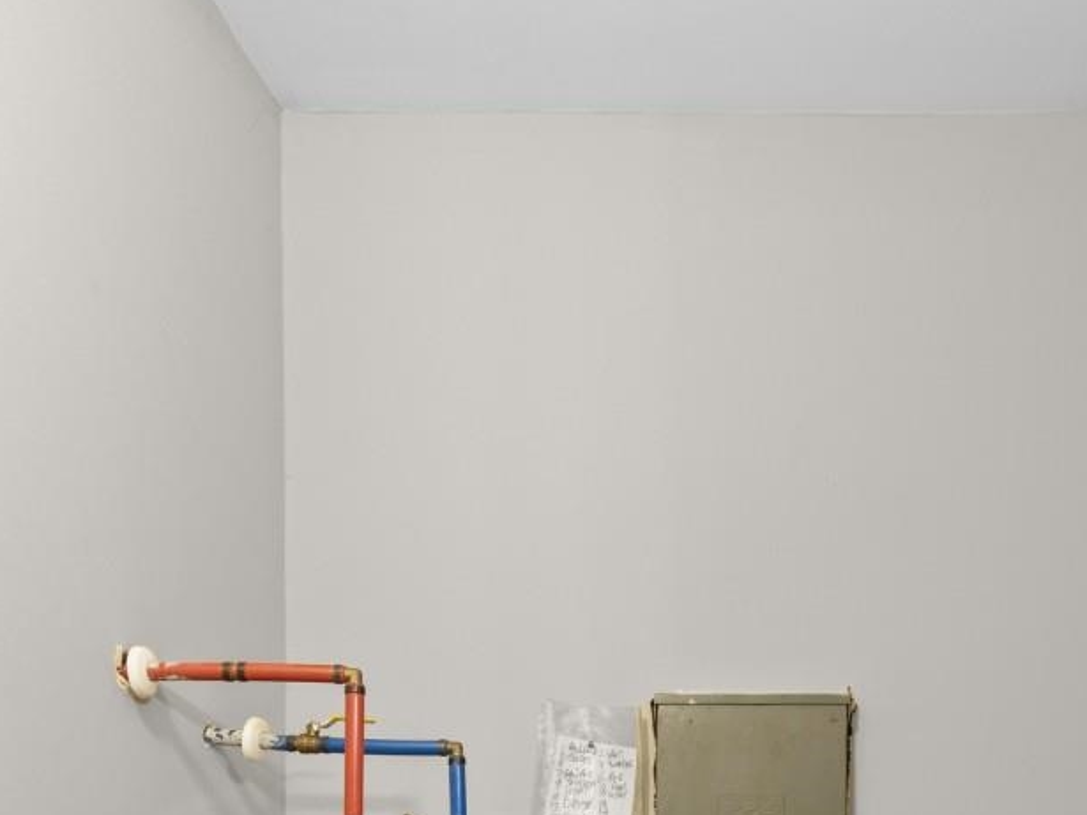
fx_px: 1193
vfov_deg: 33.4
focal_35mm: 38
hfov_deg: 47.4
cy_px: 875
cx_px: 799
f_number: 4.5
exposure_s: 1
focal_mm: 10
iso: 100
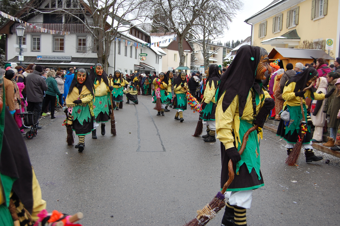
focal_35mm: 39
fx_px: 368
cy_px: 113
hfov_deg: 49.6
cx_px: 170
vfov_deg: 34.1
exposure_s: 1/125
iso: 250
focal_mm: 26
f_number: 5.6
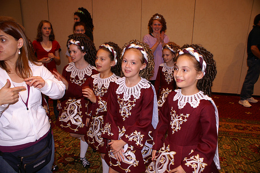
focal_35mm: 27
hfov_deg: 67.4
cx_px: 130
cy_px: 86
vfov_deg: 47.9
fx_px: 195
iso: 400
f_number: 3.5
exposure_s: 1/60
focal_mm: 18
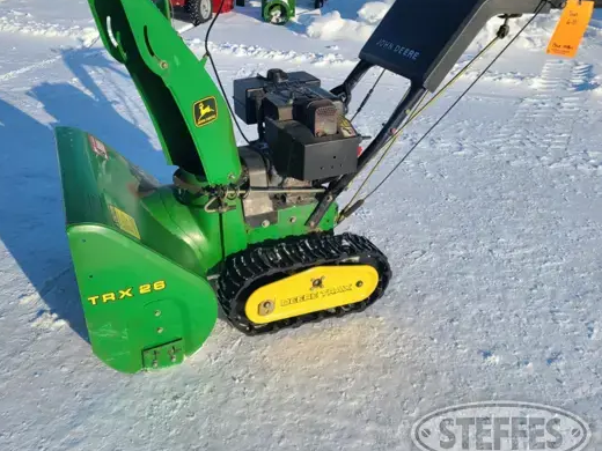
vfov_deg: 44.1
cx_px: 245
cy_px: 202
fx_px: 557
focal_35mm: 32
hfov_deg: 56.4
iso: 40
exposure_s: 1/2436
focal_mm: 5.4
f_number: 1.8
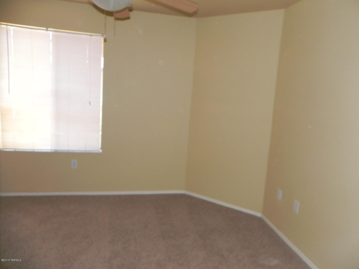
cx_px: 180
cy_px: 134
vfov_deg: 53.1
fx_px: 270
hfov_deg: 67.3
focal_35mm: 26
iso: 200
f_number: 2.8
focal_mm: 4.6
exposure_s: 1/30
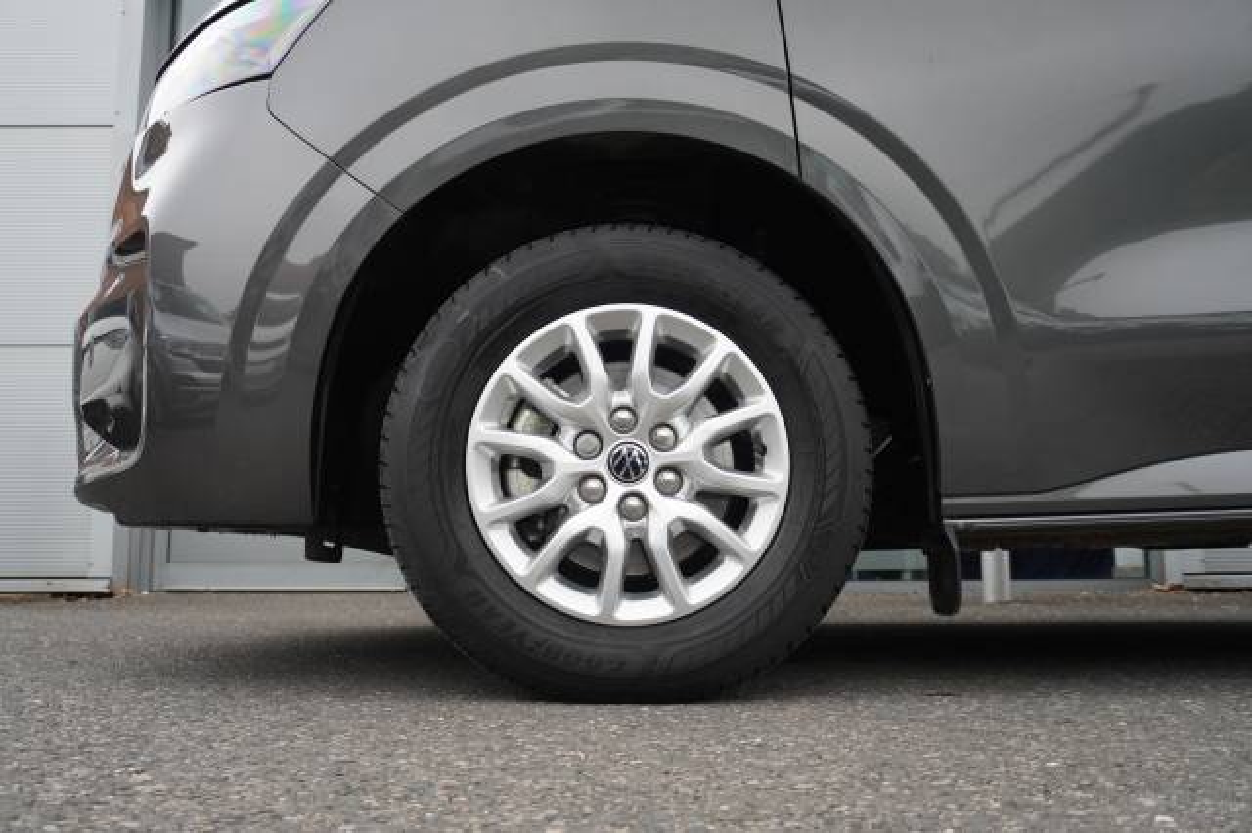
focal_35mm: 33
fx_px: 1147
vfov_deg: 39.9
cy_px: 416
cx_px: 626
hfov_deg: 57.2
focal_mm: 22
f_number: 4
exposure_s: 1/160
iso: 250
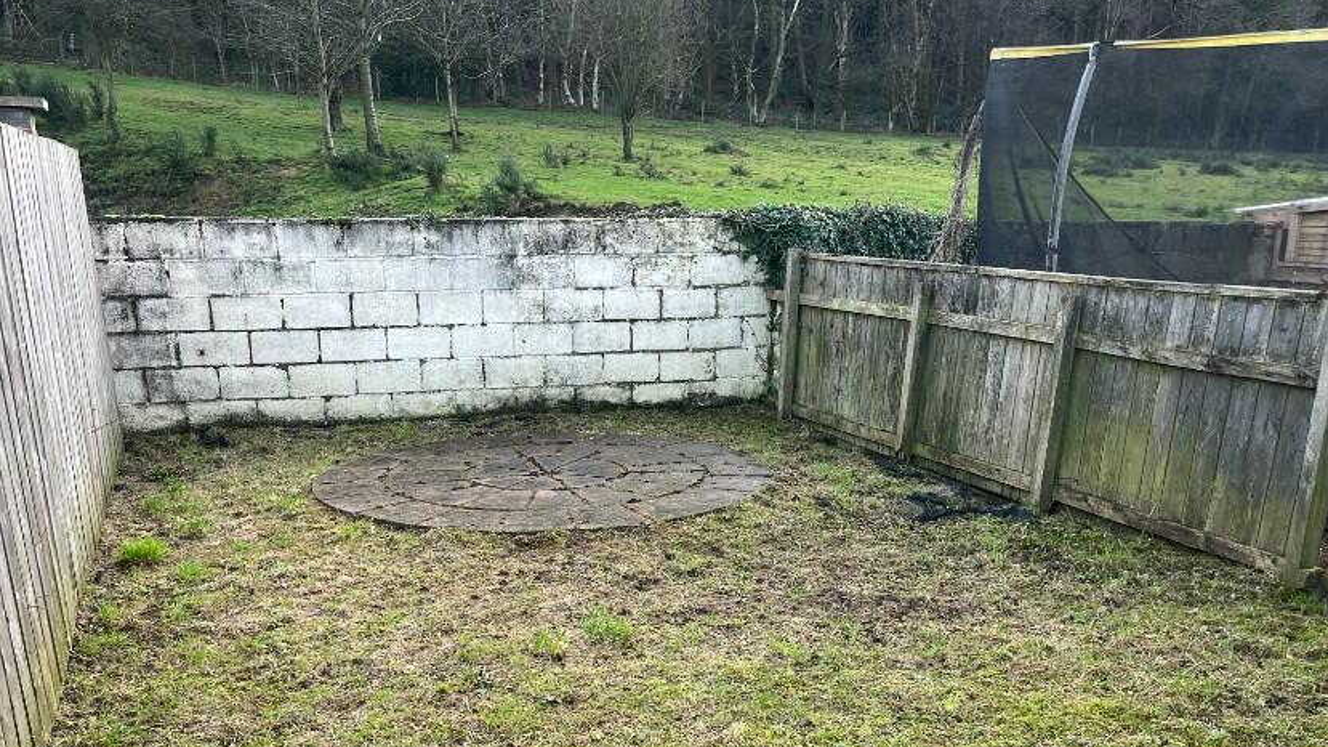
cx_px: 665
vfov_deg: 32.7
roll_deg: +1.2
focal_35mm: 35
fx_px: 1232
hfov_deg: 56.6
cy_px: 604
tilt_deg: -18.8
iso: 32
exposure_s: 1/122
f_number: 1.6
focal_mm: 5.1
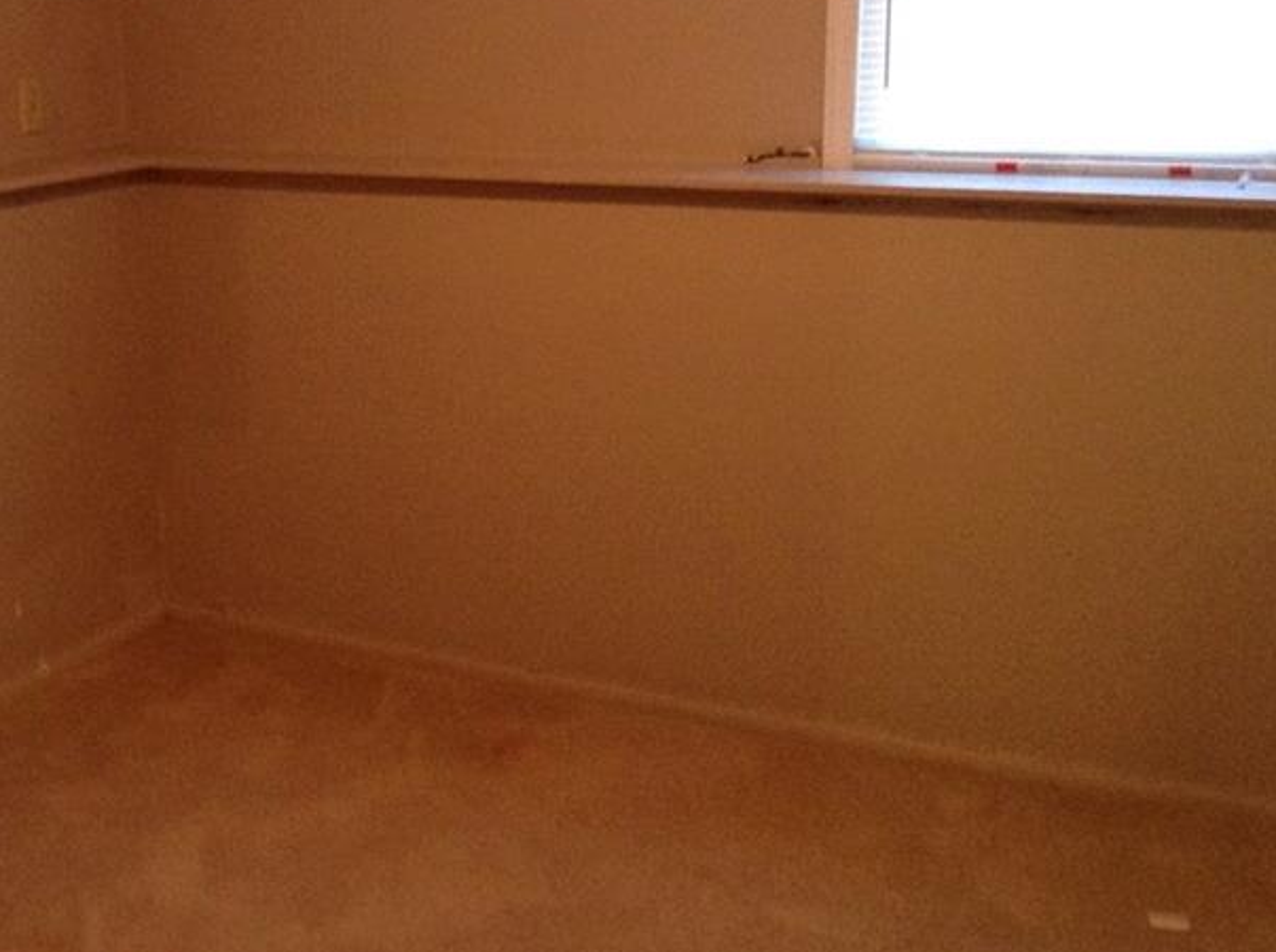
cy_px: 336
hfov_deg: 33.9
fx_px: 2061
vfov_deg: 25.9
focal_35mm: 56
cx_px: 368
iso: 250
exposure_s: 1/20
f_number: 2.4
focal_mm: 3.3
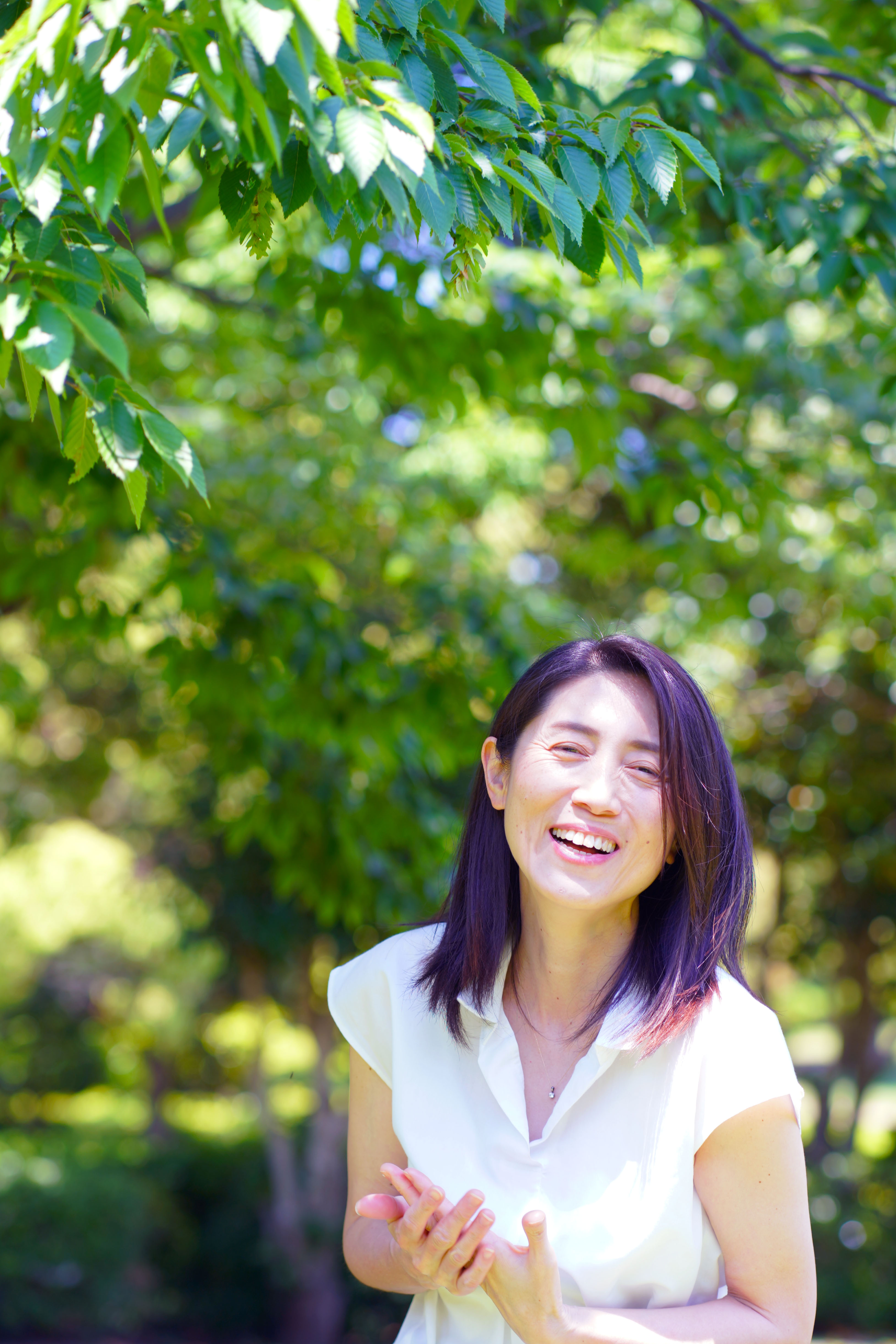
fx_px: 3883
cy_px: 808
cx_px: 507
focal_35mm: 104
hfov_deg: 13.2
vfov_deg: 19.6
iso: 160
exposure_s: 1/250
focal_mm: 85
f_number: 3.2
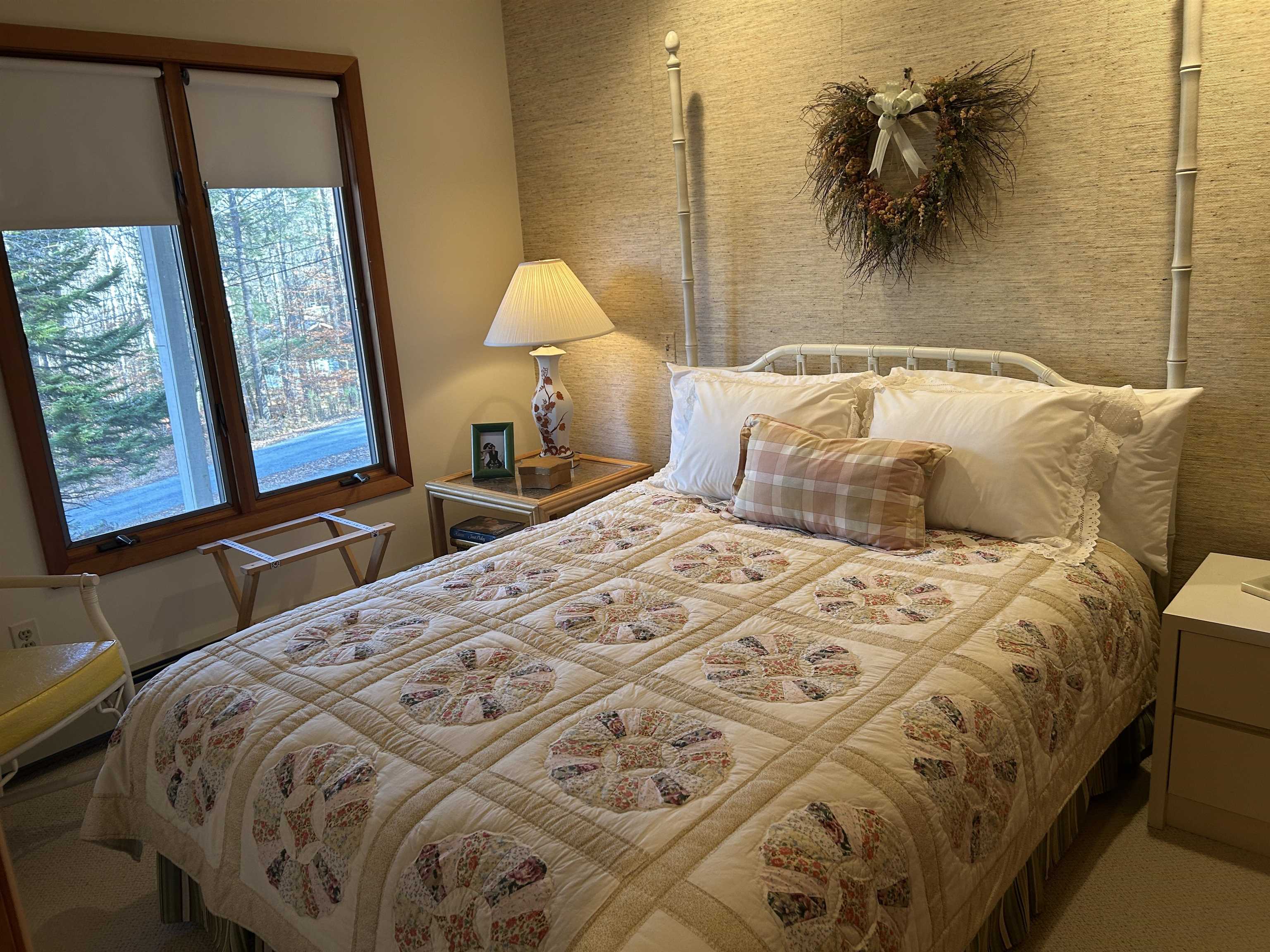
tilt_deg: -16.0
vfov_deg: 53.1
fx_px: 954
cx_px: 635
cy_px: 476
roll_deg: +2.9
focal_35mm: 26
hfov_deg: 67.3
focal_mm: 5.7
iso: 80
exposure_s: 1/60
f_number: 1.5
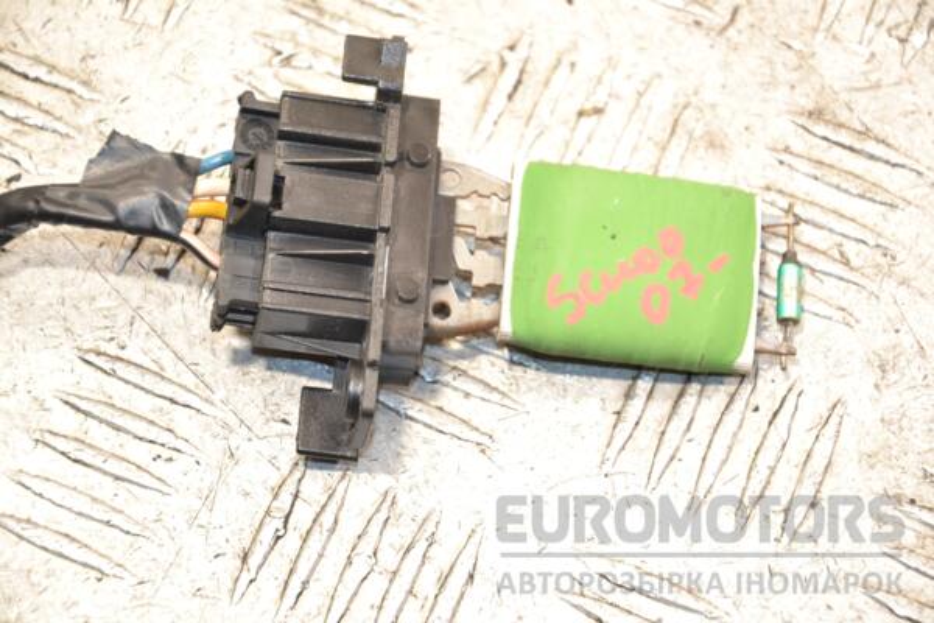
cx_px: 467
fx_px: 3580
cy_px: 312
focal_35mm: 138
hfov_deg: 14.9
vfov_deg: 9.9
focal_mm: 92
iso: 800
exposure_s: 1/60
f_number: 5.6
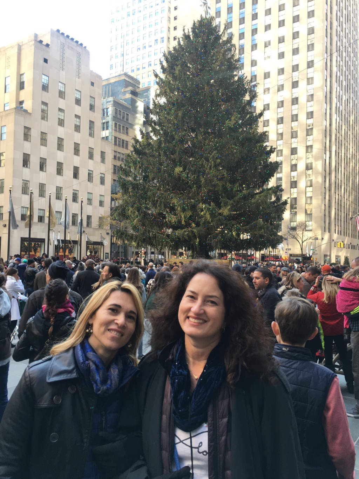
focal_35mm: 29
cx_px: 180
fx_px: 401
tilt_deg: +3.3
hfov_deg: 48.2
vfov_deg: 61.7
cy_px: 240
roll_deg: +0.2
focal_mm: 4.15
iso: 40
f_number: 2.2
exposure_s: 1/120
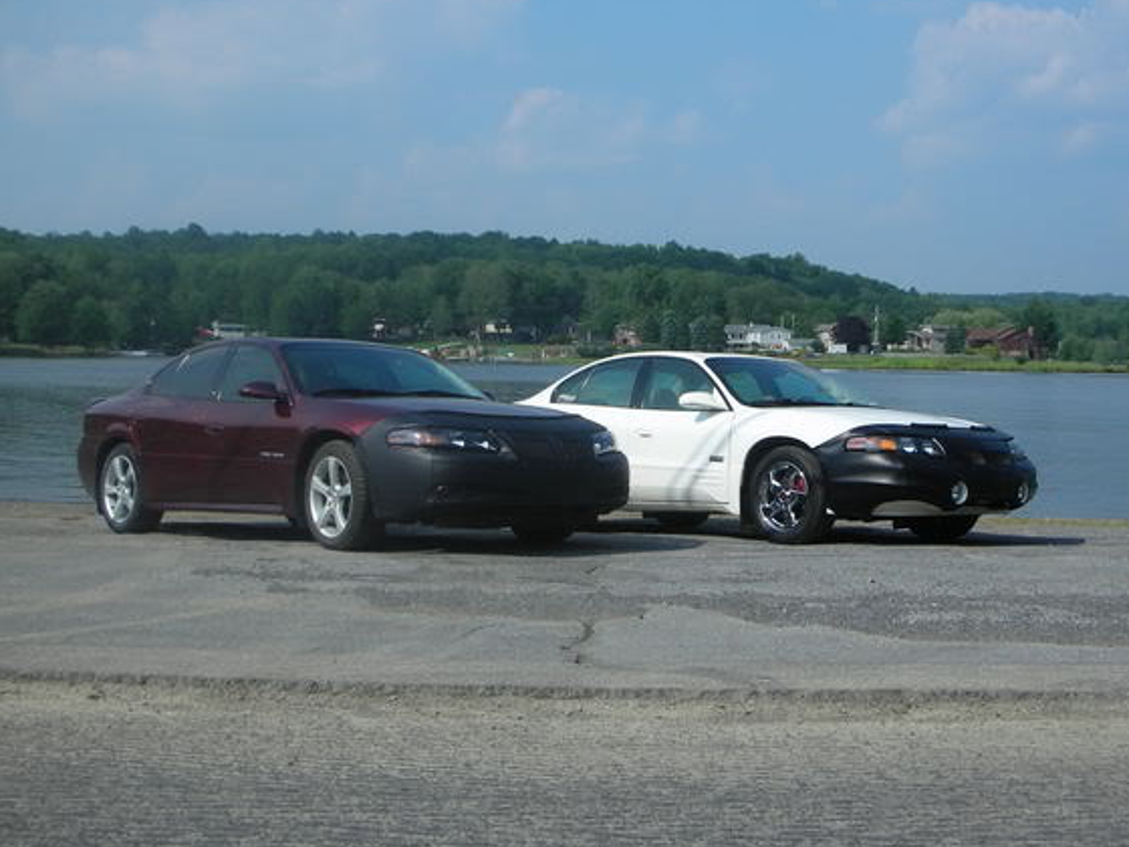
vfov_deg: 29.0
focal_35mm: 50
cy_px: 333
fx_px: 1631
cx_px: 611
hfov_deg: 38.2
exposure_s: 1/114
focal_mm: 5.8
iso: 50
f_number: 8.5
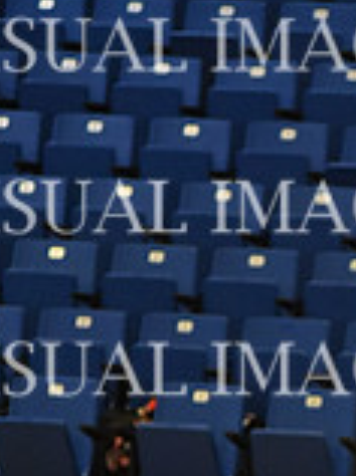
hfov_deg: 2.1
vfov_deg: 2.8
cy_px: 612
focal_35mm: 707
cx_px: 448
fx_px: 9721
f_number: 2.8
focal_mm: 200
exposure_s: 1/1000
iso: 8000
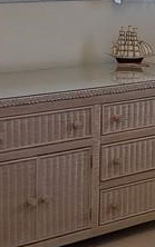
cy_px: 115
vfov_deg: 16.4
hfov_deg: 9.9
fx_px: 857
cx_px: 253
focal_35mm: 127
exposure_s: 1/120
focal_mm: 4.3
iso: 100
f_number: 2.4
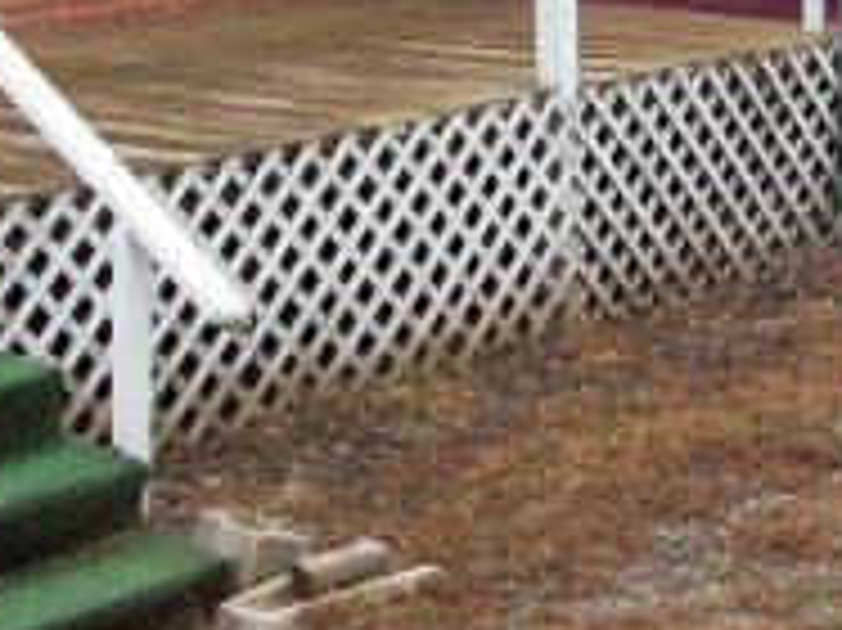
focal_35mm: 115
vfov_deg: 12.4
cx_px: 626
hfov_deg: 17.0
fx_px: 2795
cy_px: -212
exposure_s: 1/608
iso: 80
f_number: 2.8
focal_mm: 6.2
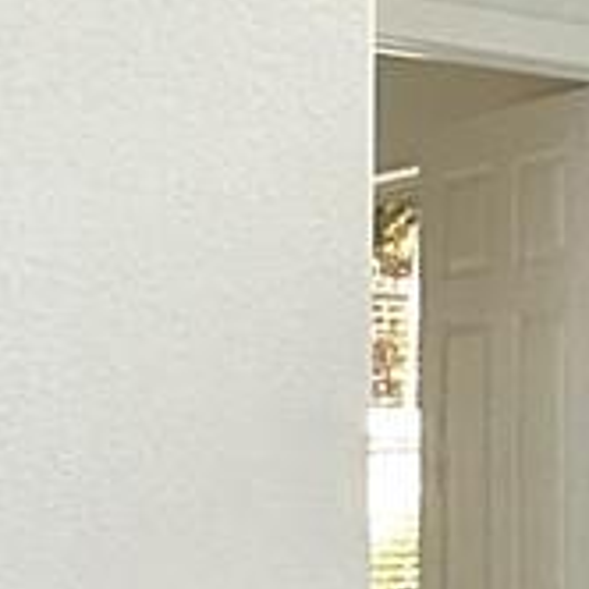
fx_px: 2291
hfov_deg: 12.6
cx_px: 1217
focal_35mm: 119
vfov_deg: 14.6
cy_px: 365
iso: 64
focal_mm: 2.22
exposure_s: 1/120
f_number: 2.2
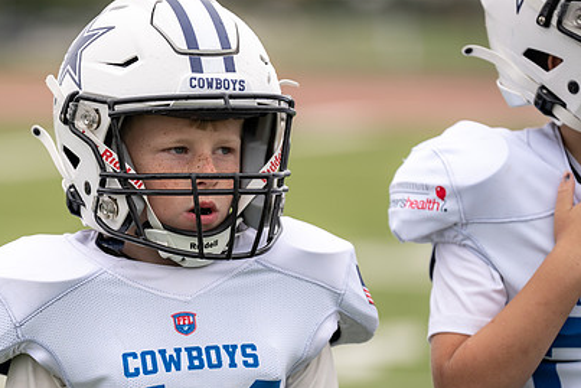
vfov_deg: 4.8
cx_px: 203
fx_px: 4649
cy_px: 257
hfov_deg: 7.1
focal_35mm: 288
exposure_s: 1/400
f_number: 2.8
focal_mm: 200
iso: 100
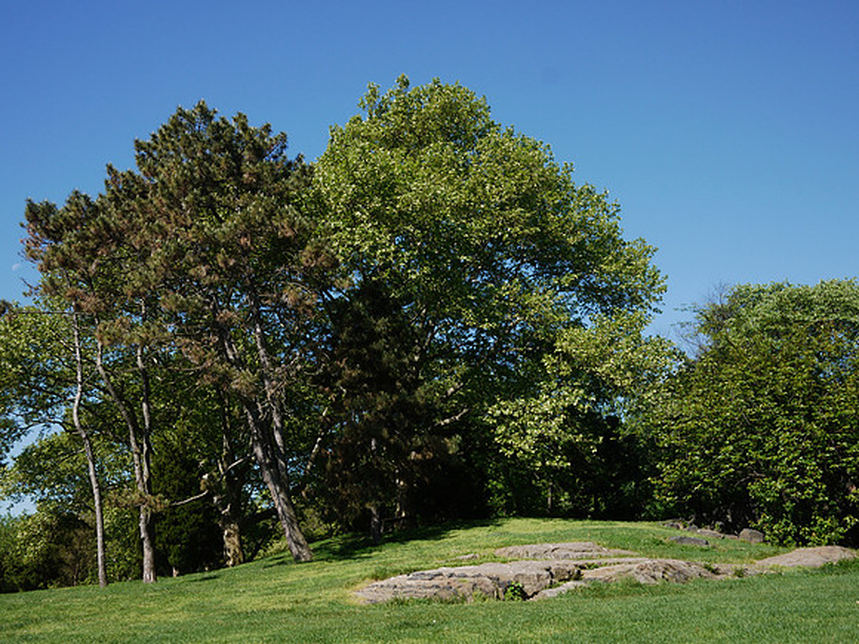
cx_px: 430
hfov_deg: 46.8
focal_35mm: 40
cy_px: 322
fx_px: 993
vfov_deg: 36.0
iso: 100
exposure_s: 1/60
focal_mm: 20
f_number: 16
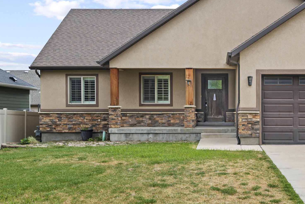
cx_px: 216
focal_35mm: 51
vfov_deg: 26.5
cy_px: 107
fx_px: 432
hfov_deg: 38.2
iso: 250
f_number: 8
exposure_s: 1/50
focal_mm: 30
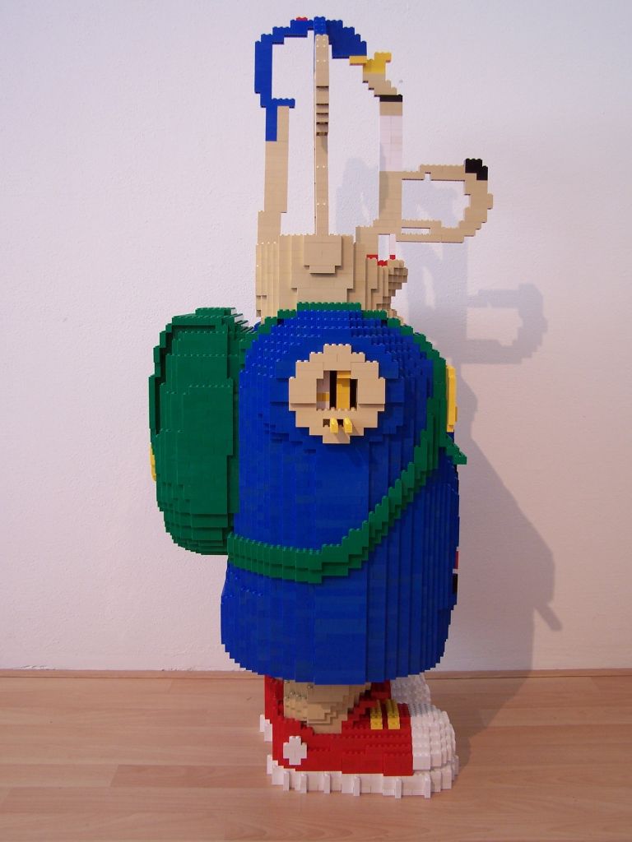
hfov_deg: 37.7
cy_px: 421
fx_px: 925
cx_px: 316
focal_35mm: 38
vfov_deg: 49.0
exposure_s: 1/6
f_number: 2.8
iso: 80
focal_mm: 6.3
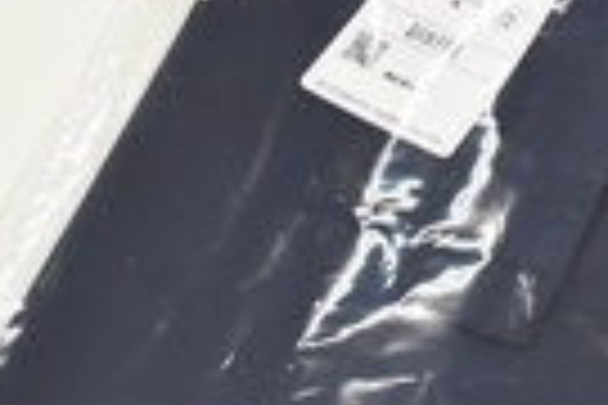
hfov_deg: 10.8
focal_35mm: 189
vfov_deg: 7.3
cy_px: 286
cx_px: 518
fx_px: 3192
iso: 1600
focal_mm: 34
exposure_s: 1/200
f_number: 8
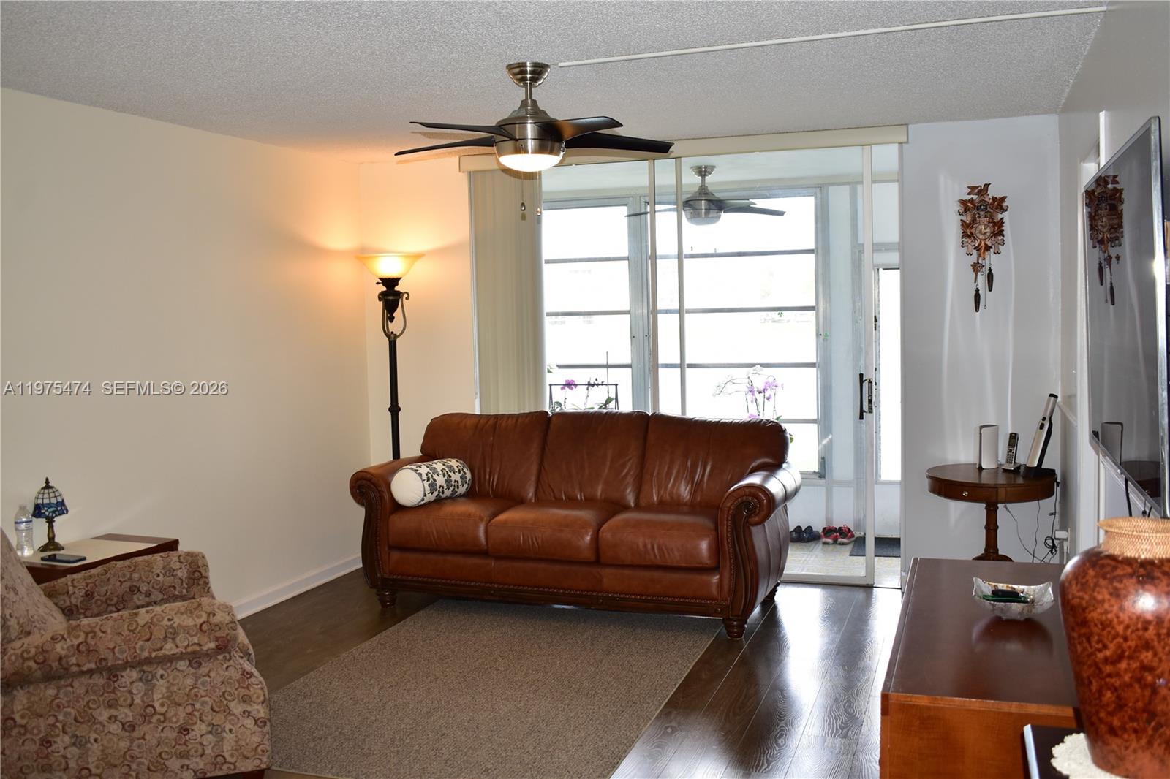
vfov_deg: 40.0
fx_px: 1072
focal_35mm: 33
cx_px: 585
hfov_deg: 57.2
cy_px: 390
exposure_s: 1/60
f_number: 3.8
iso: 250
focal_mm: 22
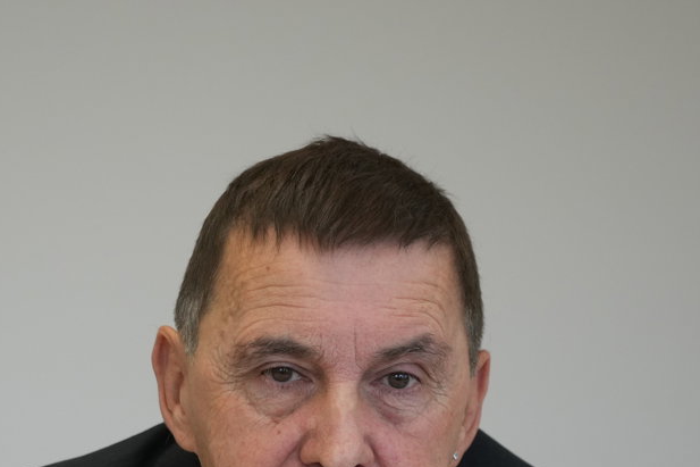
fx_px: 3888
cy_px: 352
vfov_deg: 6.9
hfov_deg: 10.3
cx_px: 222
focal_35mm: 200
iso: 1250
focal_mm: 84
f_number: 4
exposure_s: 1/500
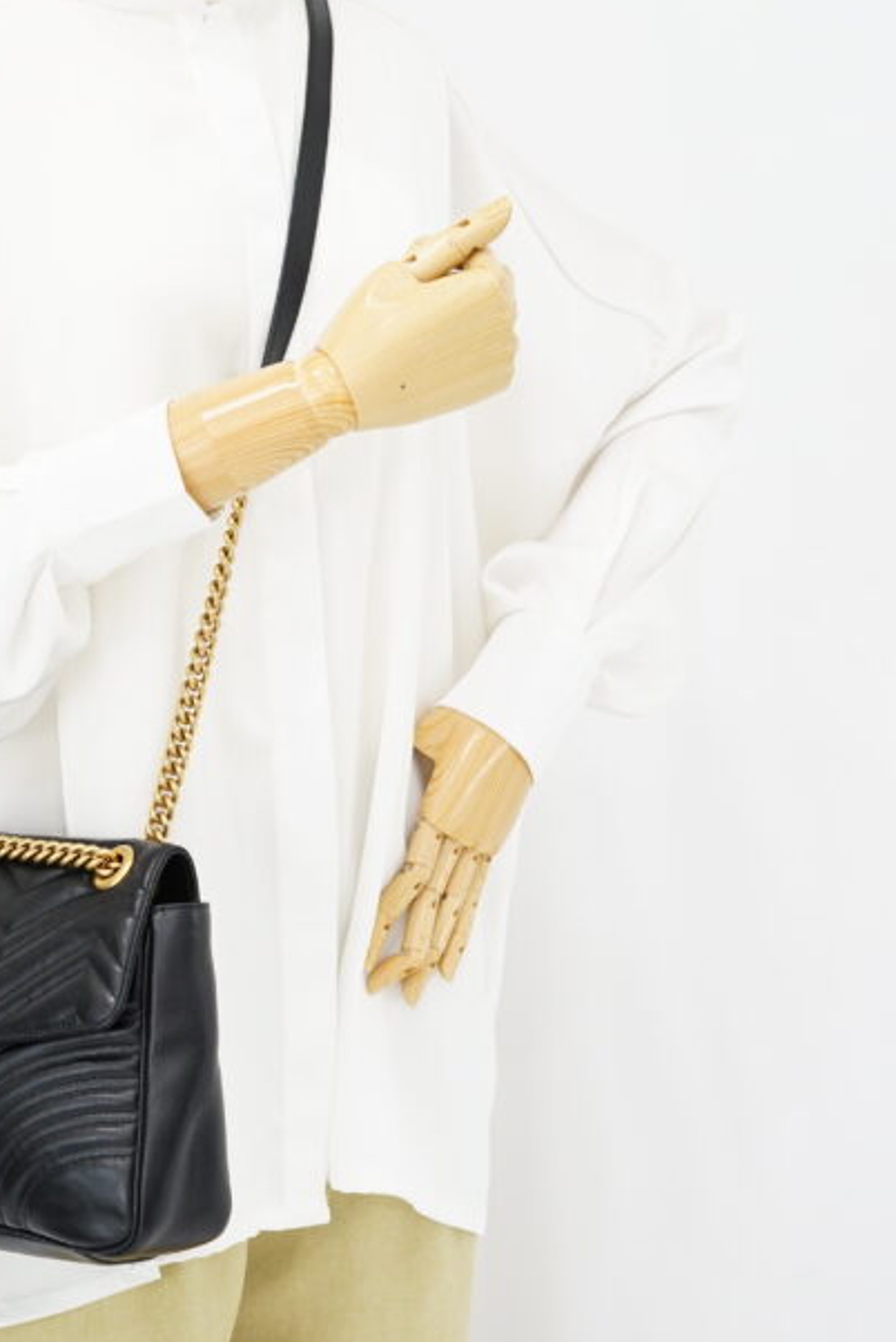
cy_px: 564
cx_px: 162
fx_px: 3169
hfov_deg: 16.0
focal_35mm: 85
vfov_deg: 23.9
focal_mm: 50
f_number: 5.6
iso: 640
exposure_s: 1/10
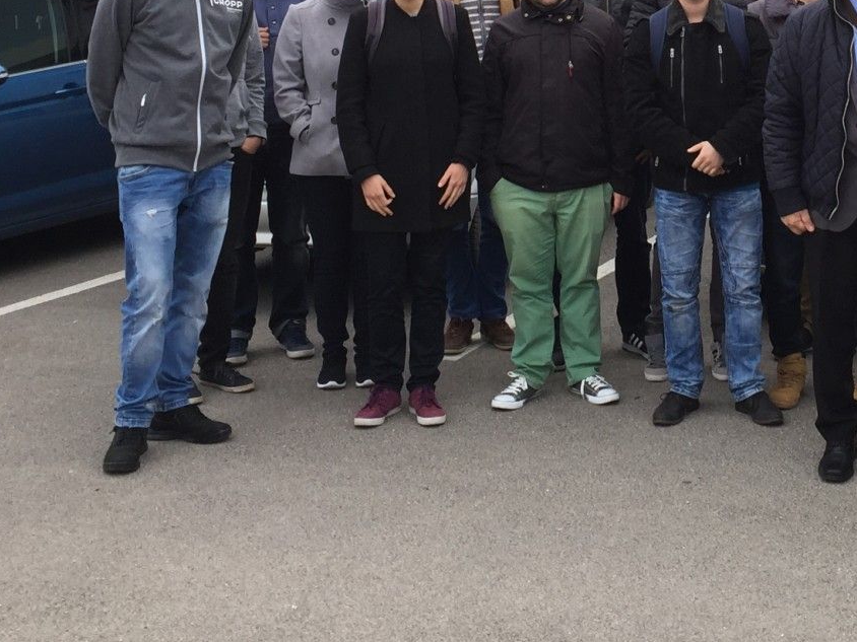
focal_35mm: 66
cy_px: 34
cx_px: 744
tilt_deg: -0.5
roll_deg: +0.5
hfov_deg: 28.4
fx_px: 1634
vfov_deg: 21.6
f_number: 2.2
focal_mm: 4.15
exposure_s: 1/920
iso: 32
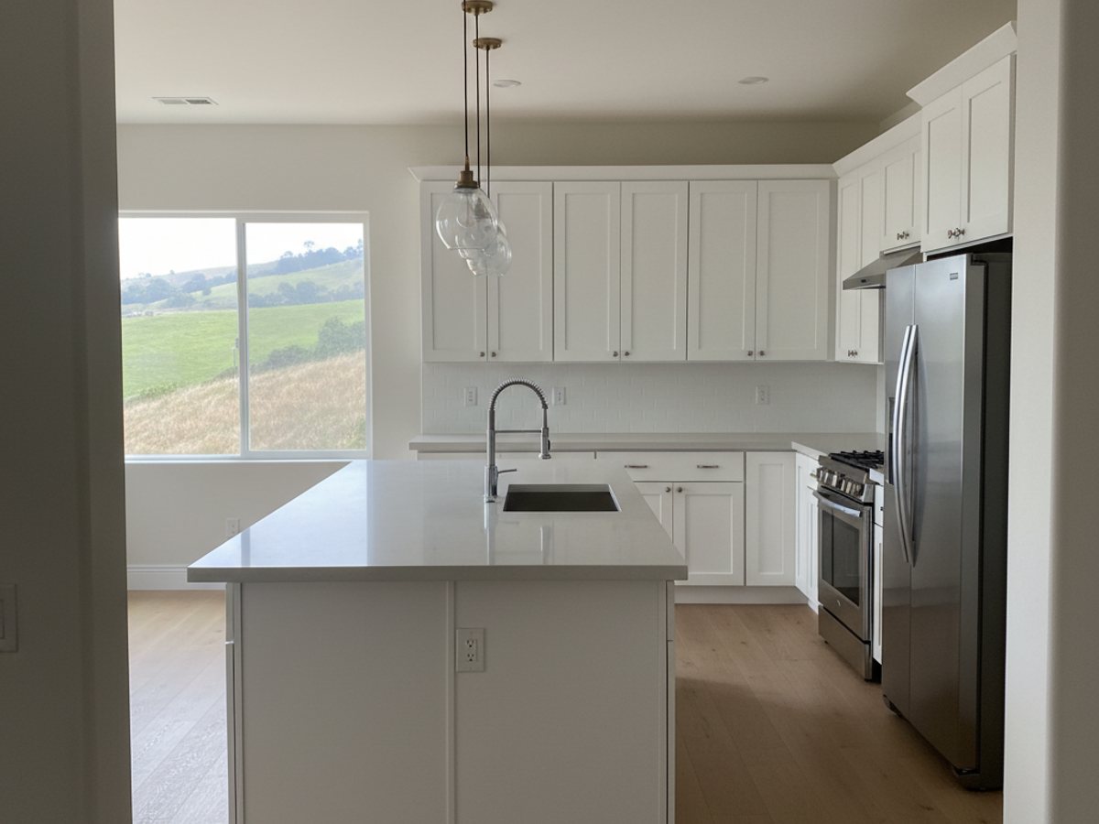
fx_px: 762
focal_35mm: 24
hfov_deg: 71.6
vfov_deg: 56.8
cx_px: 550
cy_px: 412
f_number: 1.78
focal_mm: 6.8
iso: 497
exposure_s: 1/100
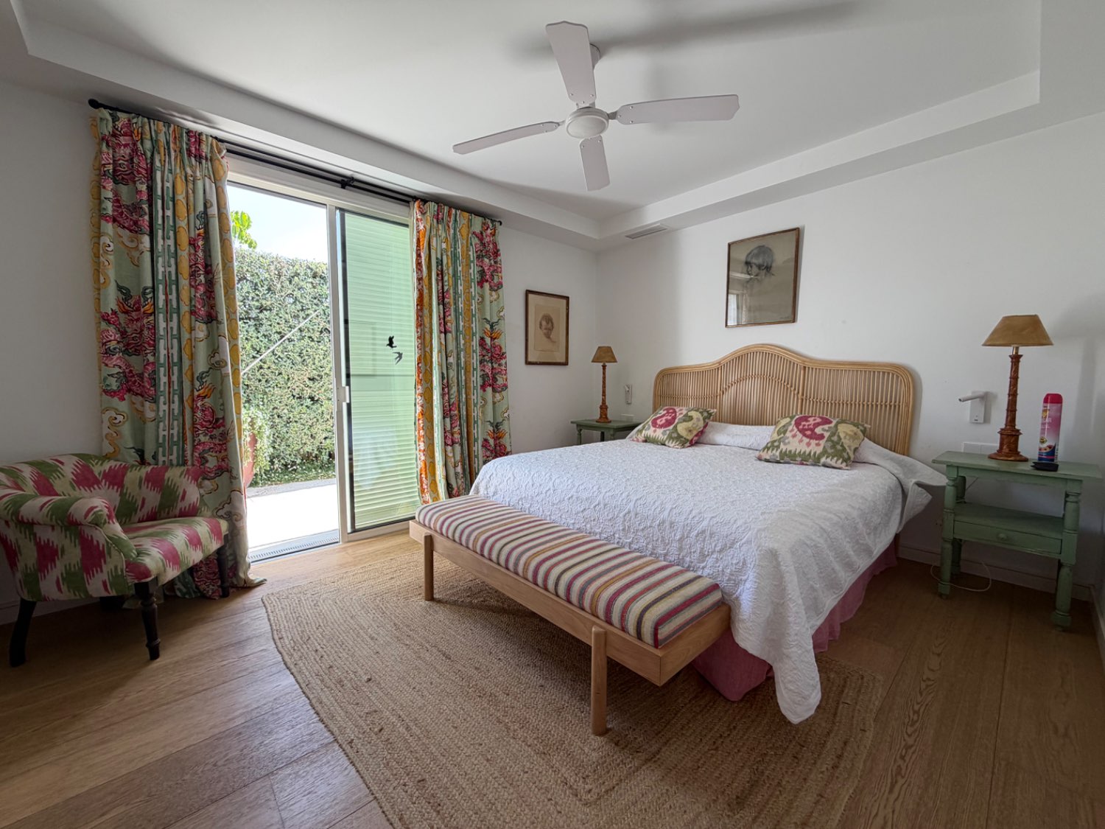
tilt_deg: -4.4
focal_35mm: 14
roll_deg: +0.2
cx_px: 552
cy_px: 414
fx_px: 447
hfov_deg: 102.1
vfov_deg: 85.7
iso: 80
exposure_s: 1/121
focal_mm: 2.22
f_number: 2.2
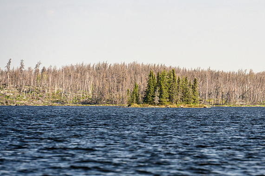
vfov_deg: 5.0
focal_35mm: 274
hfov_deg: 7.5
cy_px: 120
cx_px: 181
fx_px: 2016
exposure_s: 1/400
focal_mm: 200
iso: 720
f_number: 8
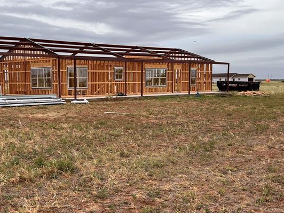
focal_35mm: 50
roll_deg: +0.6
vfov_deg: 29.1
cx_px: 92
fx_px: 410
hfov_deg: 37.7
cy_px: 125
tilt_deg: -7.3
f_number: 1.5
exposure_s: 1/6211
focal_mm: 5.7
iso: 50
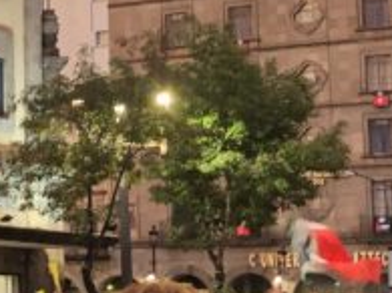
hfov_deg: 12.9
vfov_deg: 10.0
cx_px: -157
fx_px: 1664
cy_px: 14
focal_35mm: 147
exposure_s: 1/60
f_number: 1.8
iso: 400
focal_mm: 3.99
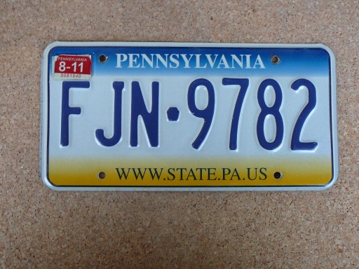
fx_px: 425
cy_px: 134
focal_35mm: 41
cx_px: 180
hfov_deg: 45.8
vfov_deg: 35.1
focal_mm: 6.1
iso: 100
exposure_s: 1/30
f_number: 3.1
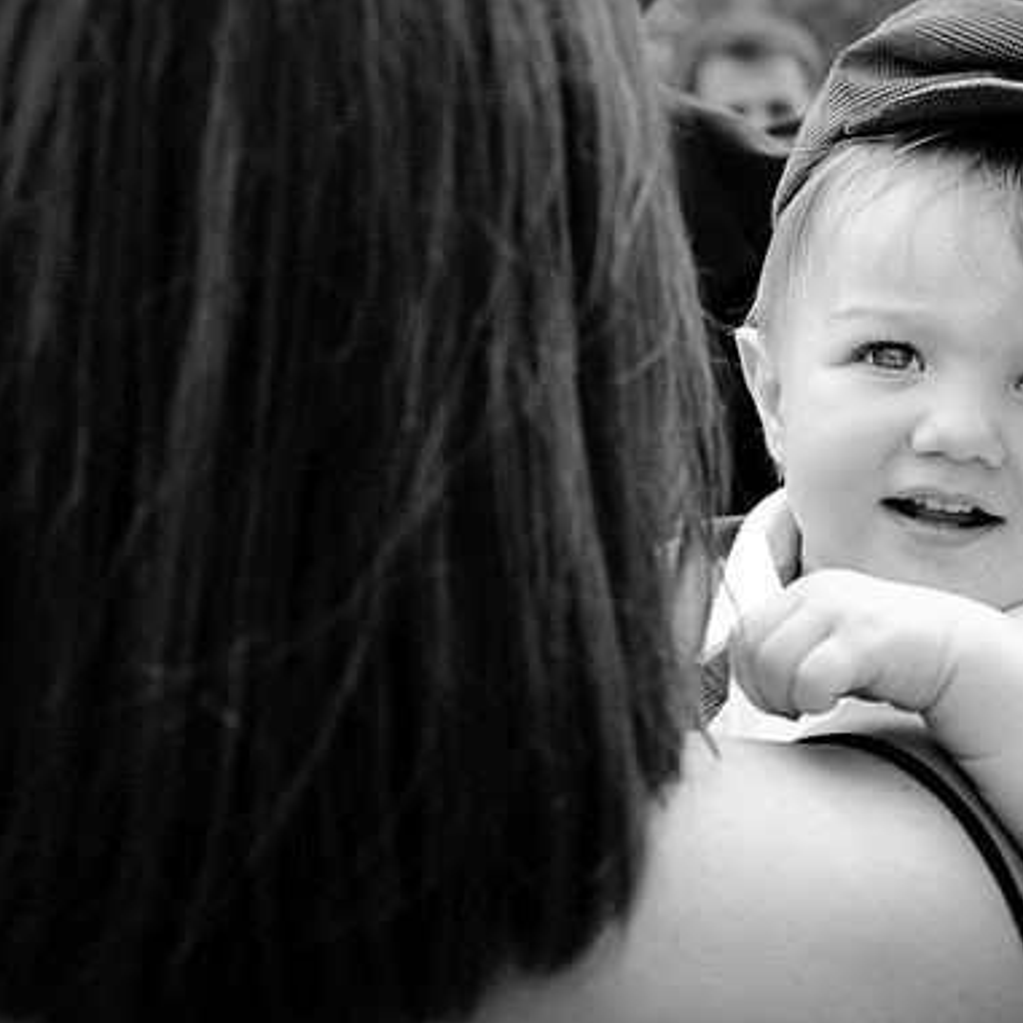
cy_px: 518
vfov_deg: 24.7
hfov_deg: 24.6
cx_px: 470
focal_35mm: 70
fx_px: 2340
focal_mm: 36
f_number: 4.5
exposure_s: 1/640
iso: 500
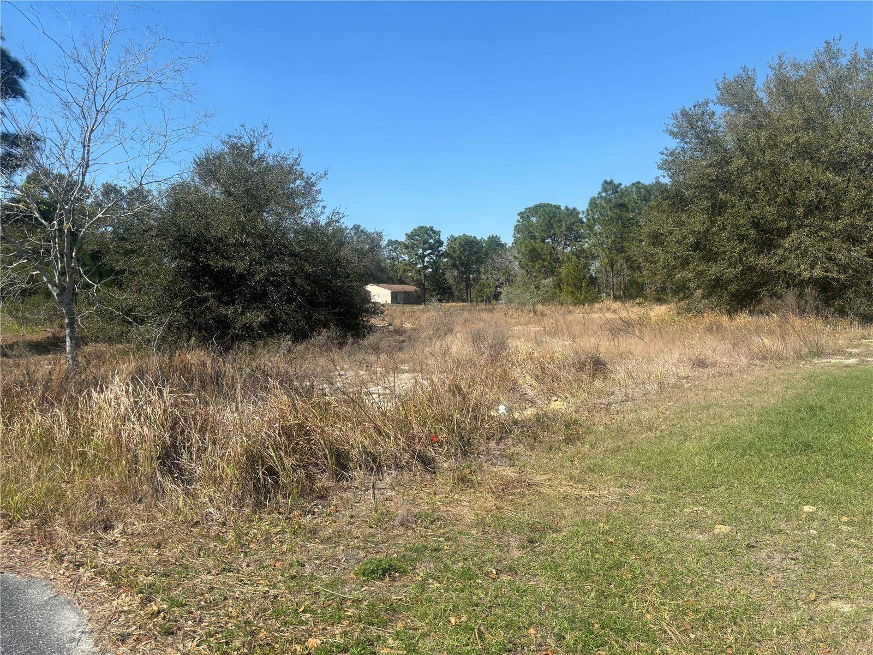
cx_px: 436
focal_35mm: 26
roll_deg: +2.2
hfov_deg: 67.3
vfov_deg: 53.1
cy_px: 328
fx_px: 656
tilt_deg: -2.2
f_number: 1.6
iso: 50
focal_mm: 5.96
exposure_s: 1/2639
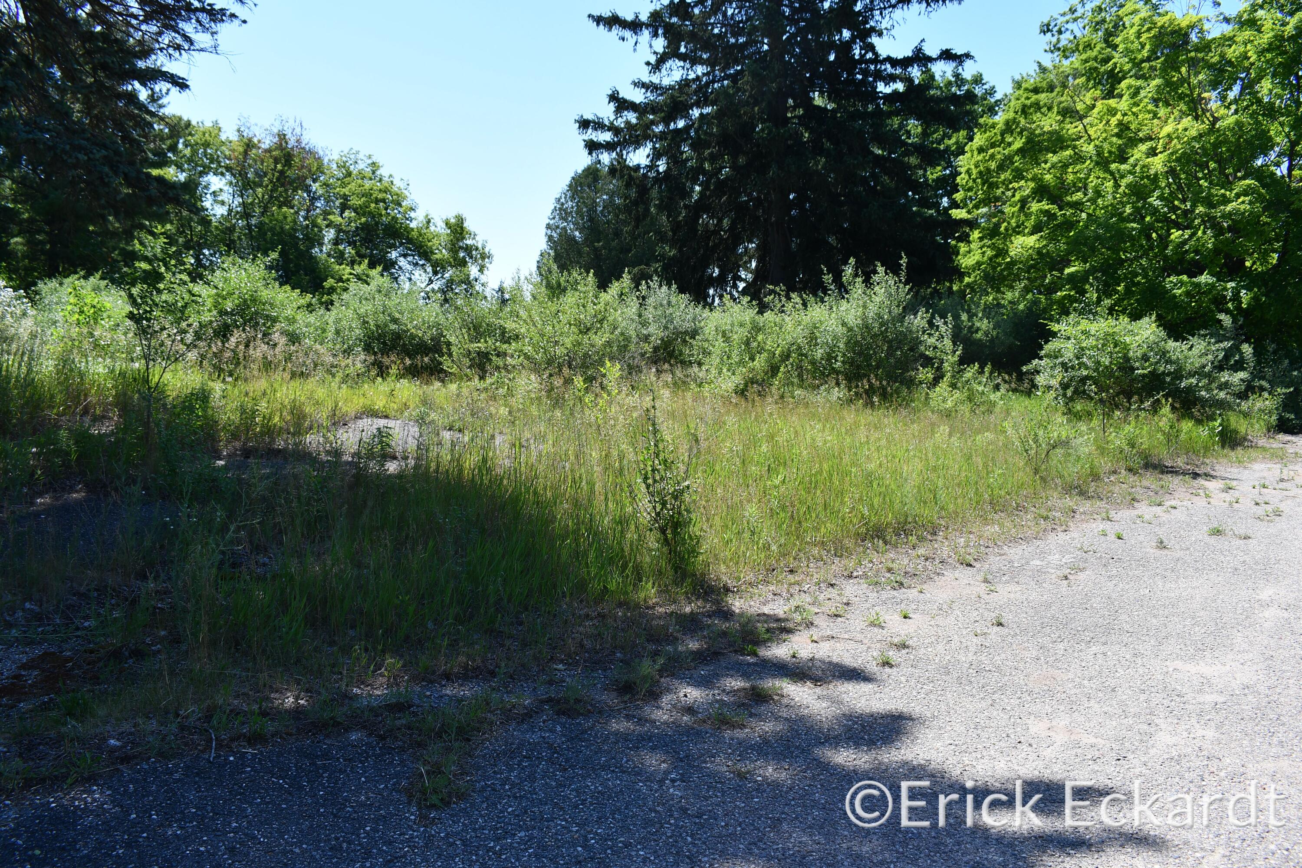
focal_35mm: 30
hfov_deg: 61.9
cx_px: 651
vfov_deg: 43.6
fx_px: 1085
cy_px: 434
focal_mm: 20
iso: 110
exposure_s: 1/250
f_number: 8
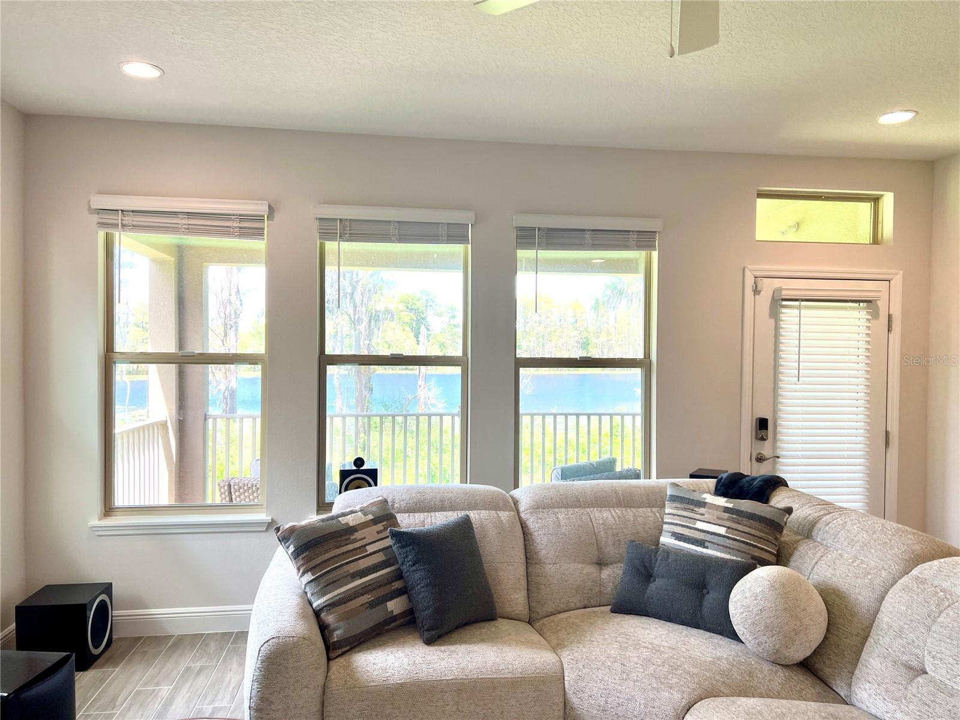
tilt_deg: -1.1
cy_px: 360
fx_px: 721
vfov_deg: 53.1
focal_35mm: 26
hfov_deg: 67.3
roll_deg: -0.6
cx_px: 480
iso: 32
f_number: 1.5
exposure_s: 1/148
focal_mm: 5.7
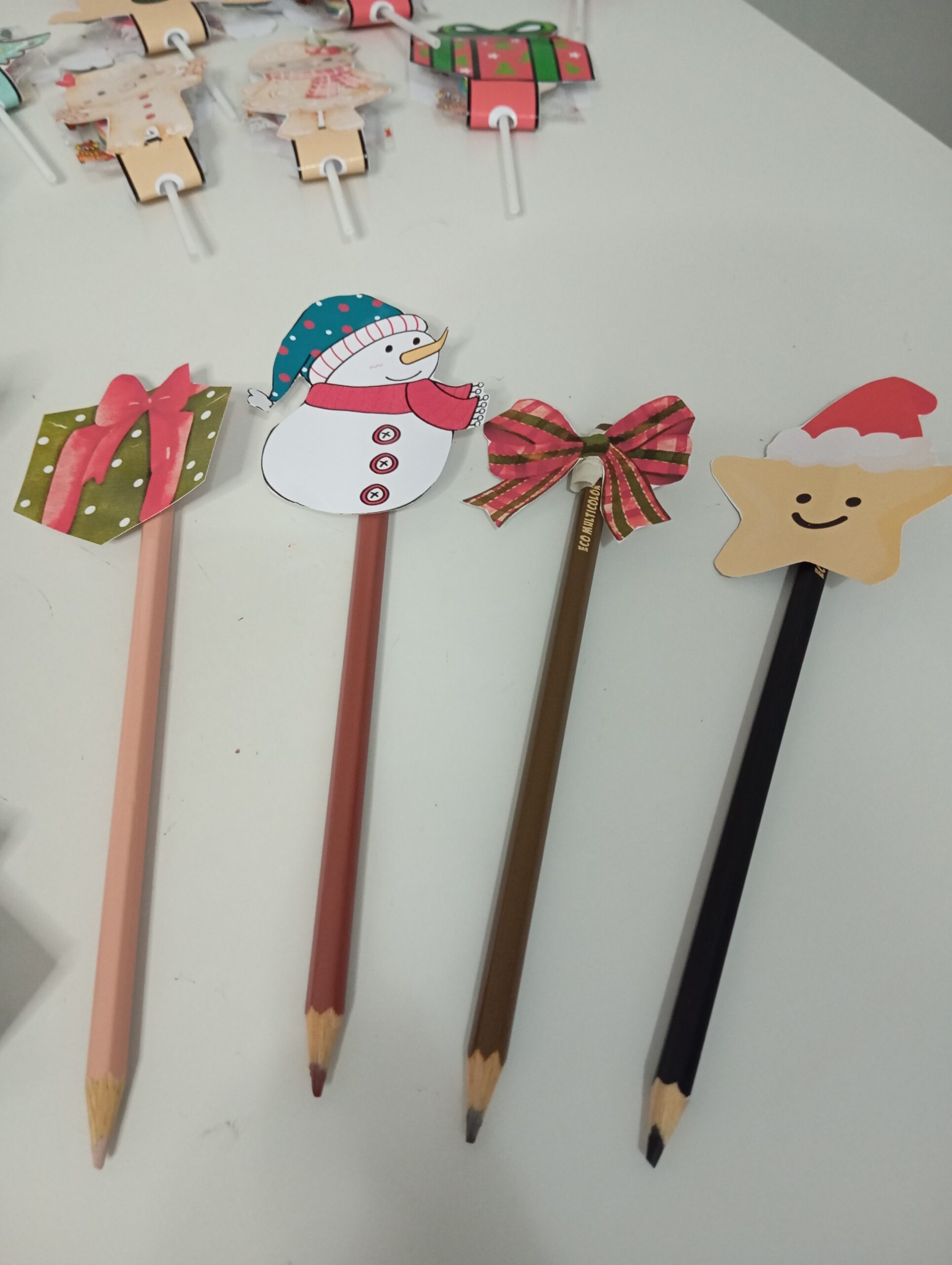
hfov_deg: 49.9
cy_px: 632
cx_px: 476
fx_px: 1024
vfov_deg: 63.4
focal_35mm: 28
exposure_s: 1/24
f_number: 1.8
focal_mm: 4.22
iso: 2405
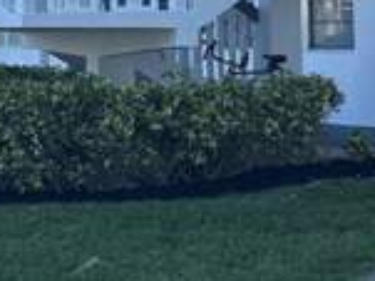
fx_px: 1375
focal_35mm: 127
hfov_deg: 15.5
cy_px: -15
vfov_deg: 11.5
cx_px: 161
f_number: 1.78
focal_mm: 6.86
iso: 80
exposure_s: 1/1304
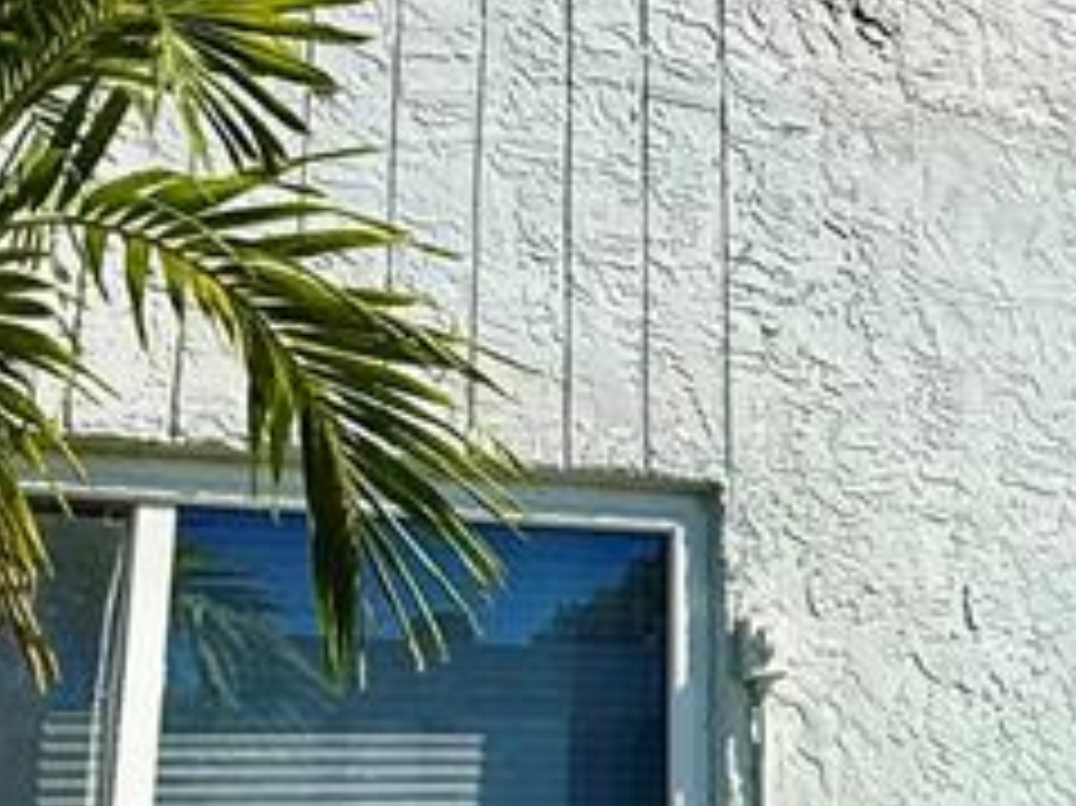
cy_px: 419
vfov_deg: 24.4
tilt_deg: +17.6
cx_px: 1099
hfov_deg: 29.8
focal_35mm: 60
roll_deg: +3.4
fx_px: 1864
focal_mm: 2.22
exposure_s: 1/3289
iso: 50
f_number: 2.2
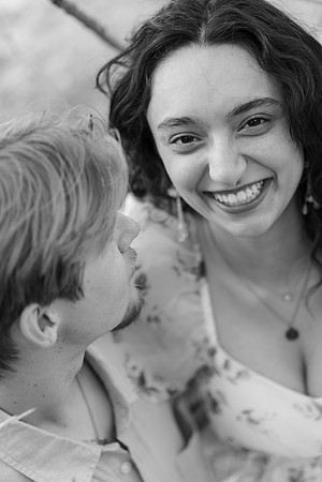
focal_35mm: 85
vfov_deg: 23.9
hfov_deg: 16.1
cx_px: 161
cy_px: 241
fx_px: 1140
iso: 800
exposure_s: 1/160
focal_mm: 85
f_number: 2.5
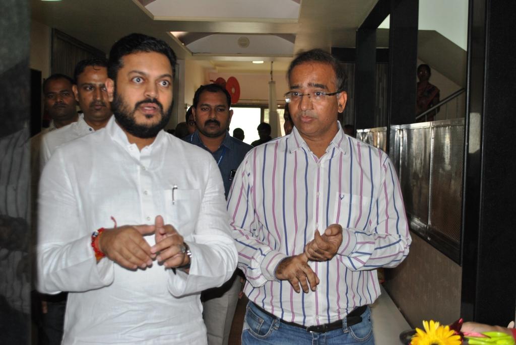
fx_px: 603
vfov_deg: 32.0
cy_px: 172
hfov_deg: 46.4
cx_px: 258
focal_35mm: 42
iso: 200
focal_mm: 28
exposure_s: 1/60
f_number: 4.5
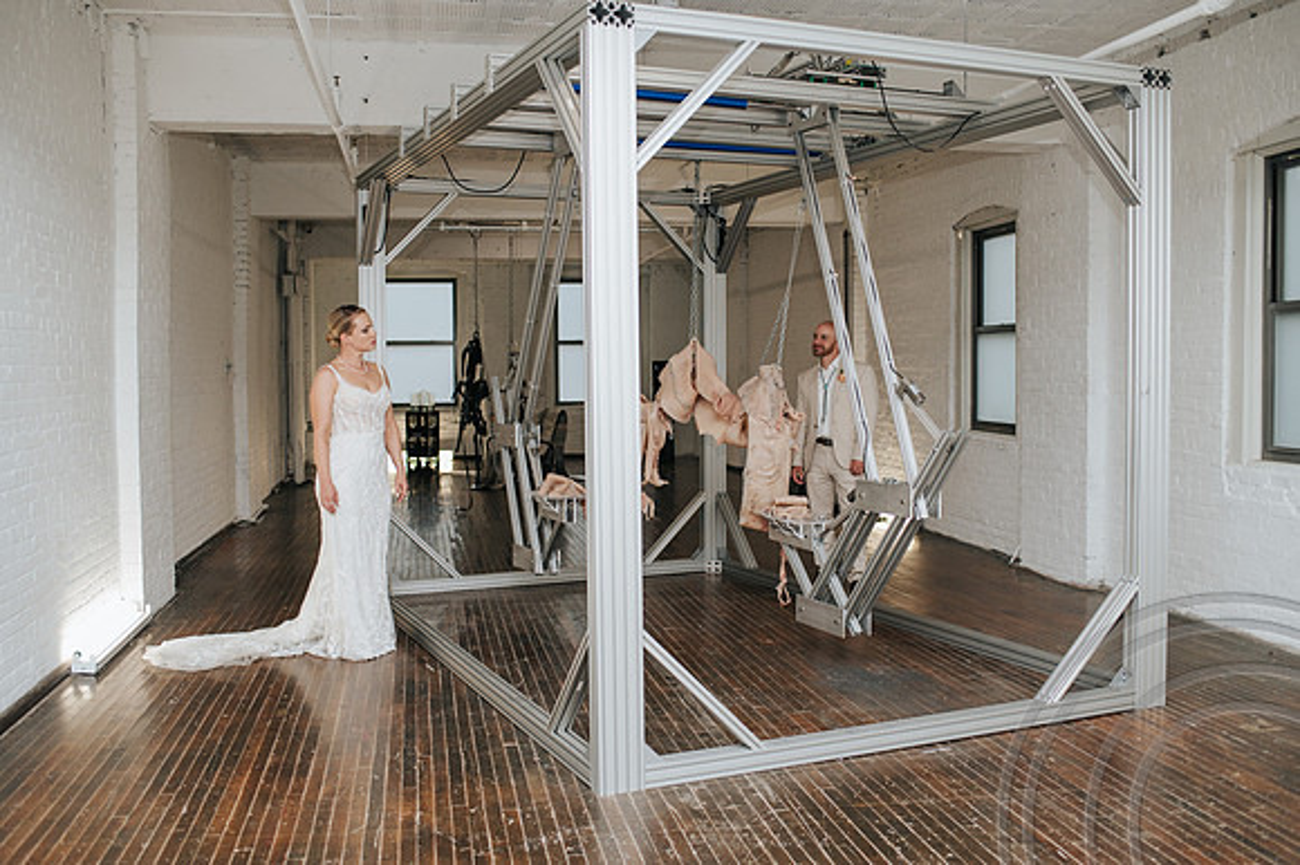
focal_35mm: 35
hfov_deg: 53.9
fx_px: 1280
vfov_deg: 37.4
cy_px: 432
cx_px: 650
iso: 900
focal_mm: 35
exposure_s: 1/200
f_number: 2.8
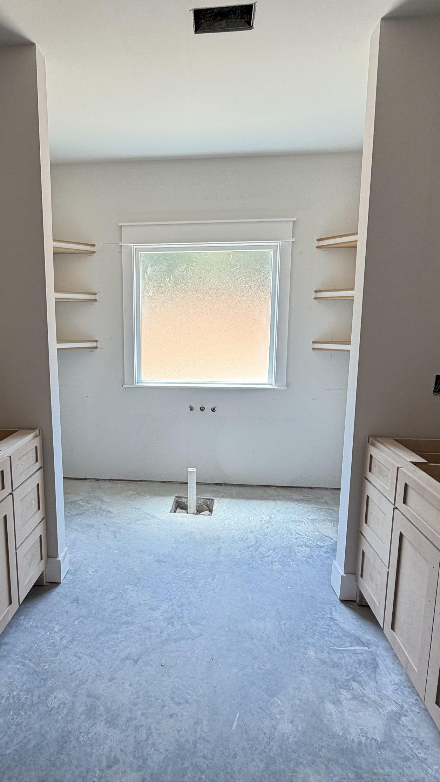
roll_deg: +0.3
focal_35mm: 21
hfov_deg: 53.0
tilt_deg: -8.7
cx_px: 163
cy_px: 386
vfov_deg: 83.8
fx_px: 436
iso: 125
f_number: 2.2
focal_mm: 2.22
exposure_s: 1/121
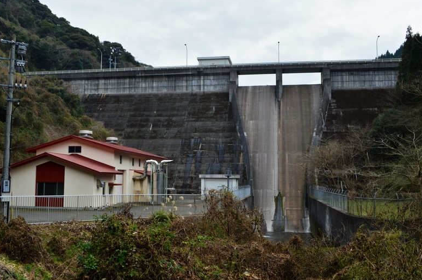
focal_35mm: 34
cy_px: 142
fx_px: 398
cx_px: 210
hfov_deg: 55.8
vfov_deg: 38.8
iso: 400
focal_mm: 22
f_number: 10
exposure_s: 1/250
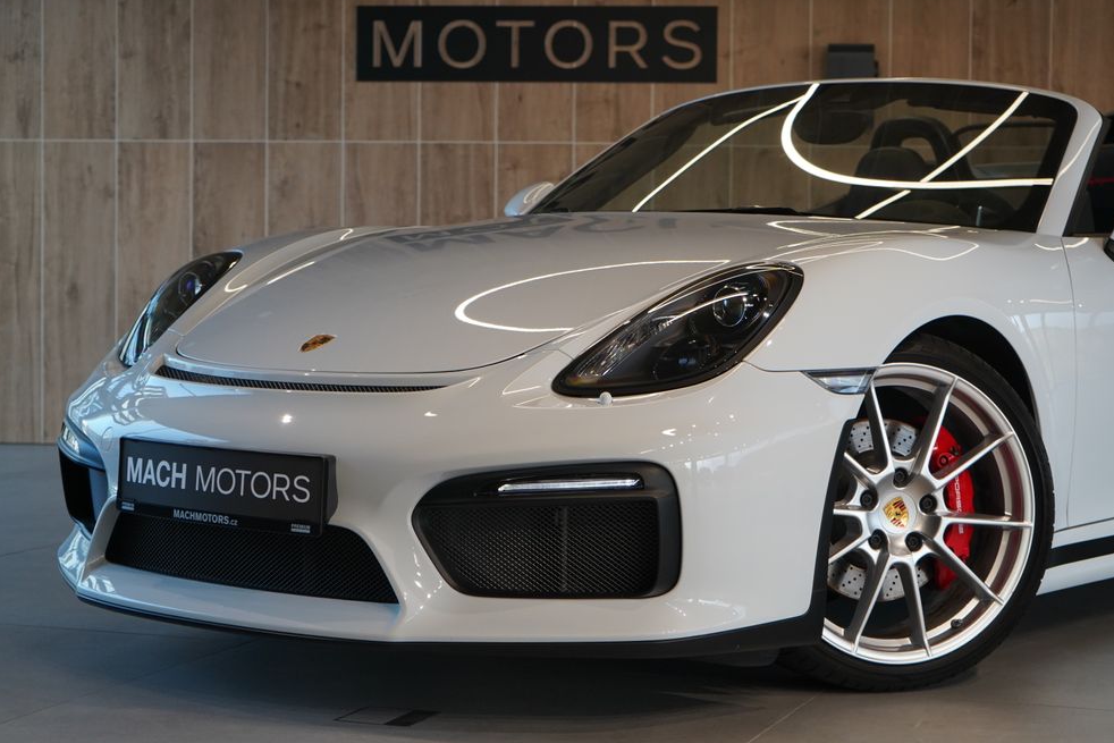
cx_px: 577
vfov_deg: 18.7
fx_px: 2259
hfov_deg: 27.7
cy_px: 359
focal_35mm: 73
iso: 1600
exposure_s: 1/160
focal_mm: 70
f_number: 5.6
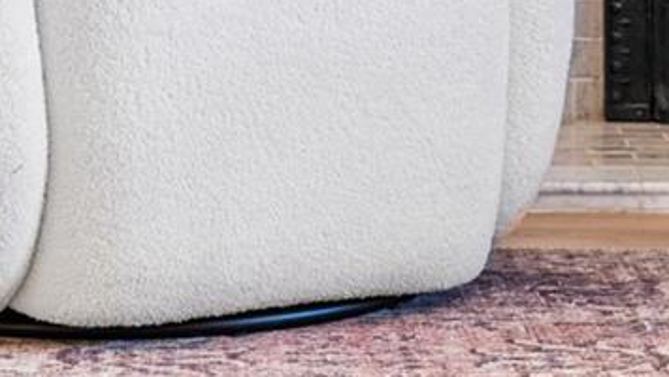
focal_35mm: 236
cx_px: 132
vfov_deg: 5.0
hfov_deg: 9.1
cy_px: -540
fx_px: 4188
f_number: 2.8
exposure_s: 1/15
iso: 200
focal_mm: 50
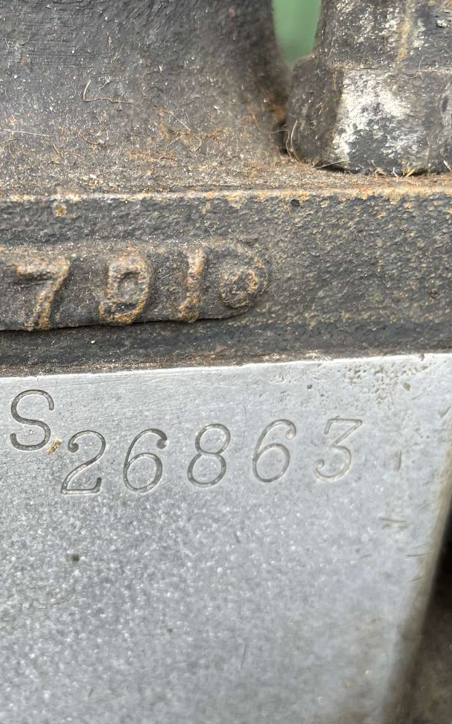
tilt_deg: -27.3
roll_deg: +1.9
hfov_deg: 26.1
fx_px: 926
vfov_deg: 42.6
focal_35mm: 47
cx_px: 4
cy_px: 408
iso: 32
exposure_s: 1/121
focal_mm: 4.2
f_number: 1.6
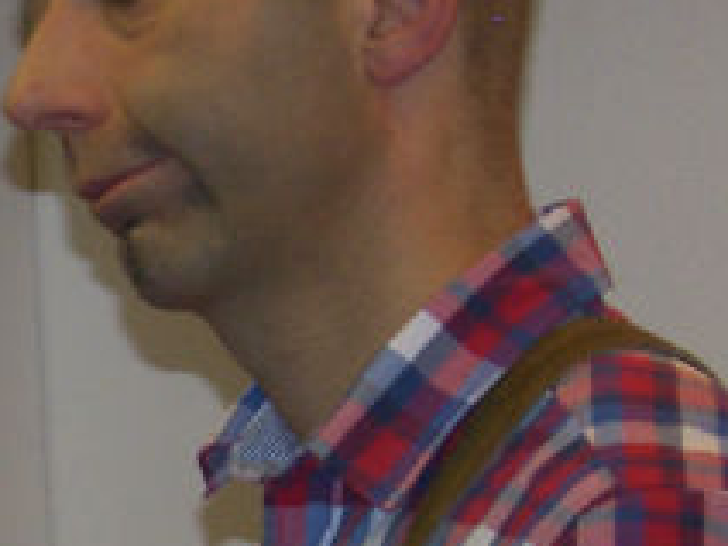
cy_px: 817
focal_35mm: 772
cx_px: -285
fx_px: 16236
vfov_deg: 1.9
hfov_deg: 2.6
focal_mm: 41.4
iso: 100
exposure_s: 1/100
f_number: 3.5
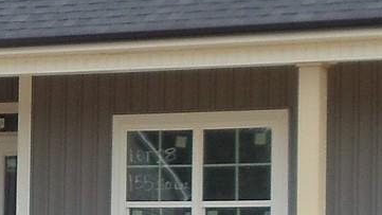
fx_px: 2755
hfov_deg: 7.8
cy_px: 122
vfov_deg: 4.5
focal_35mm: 272
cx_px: -106
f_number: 7.1
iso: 80
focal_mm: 6
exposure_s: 1/125
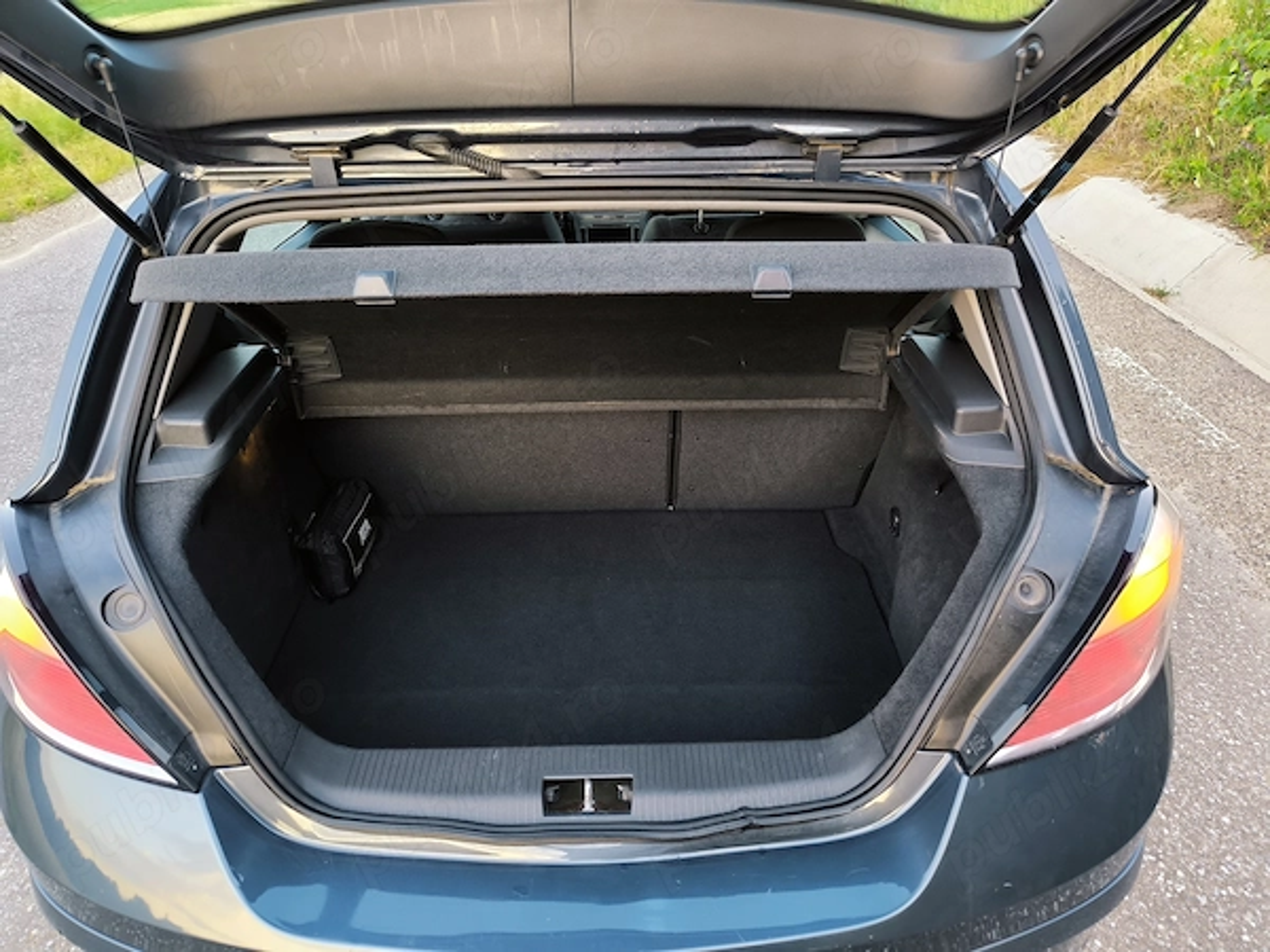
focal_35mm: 24
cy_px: 476
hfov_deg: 71.6
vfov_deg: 56.8
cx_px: 635
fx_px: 881
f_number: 1.9
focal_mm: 6.92
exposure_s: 1/99.9
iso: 411
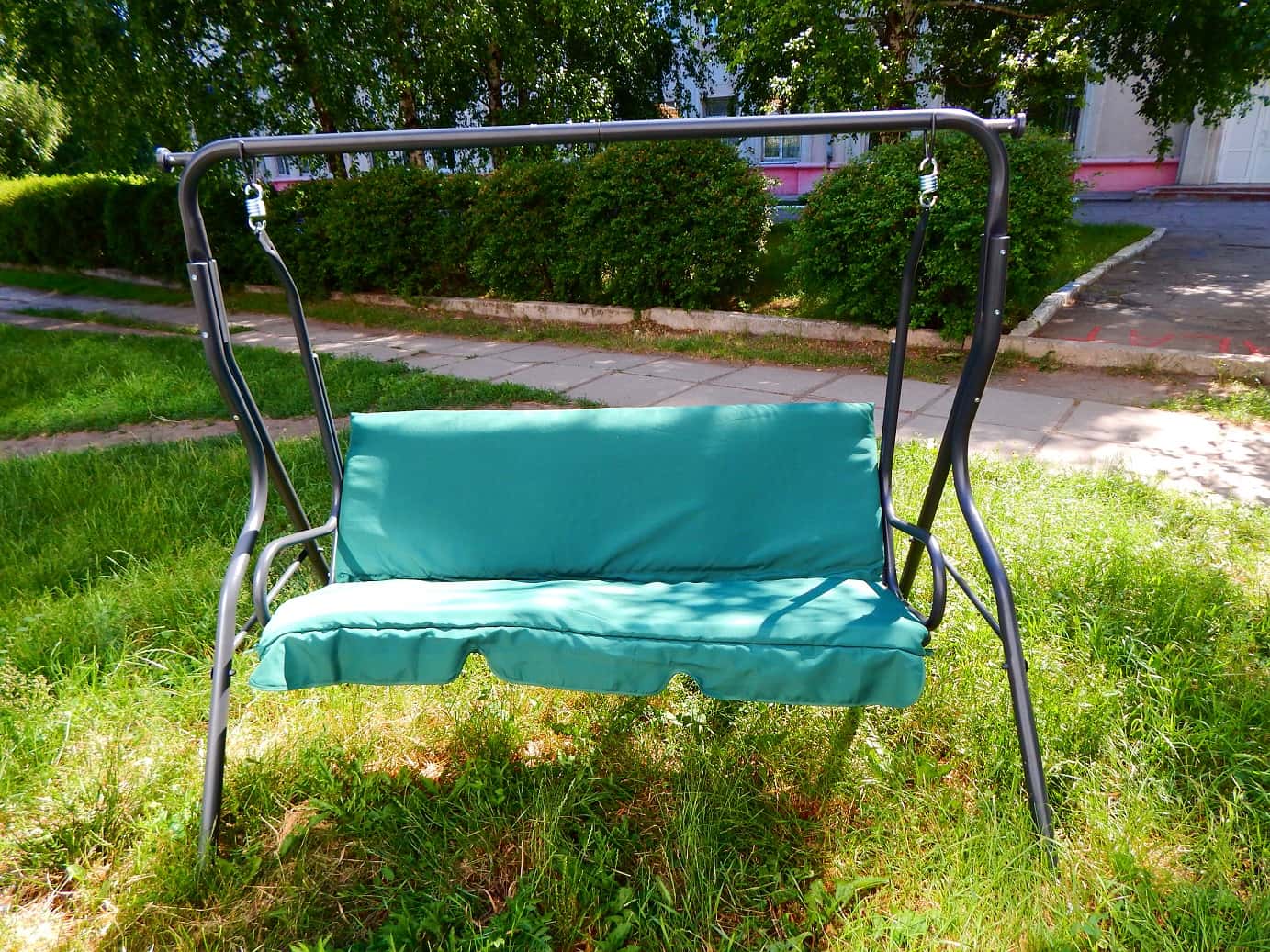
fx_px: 807
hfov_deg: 76.4
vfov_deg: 61.1
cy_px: 476
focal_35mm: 22
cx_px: 635
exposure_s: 1/320
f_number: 3
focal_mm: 4
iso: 125
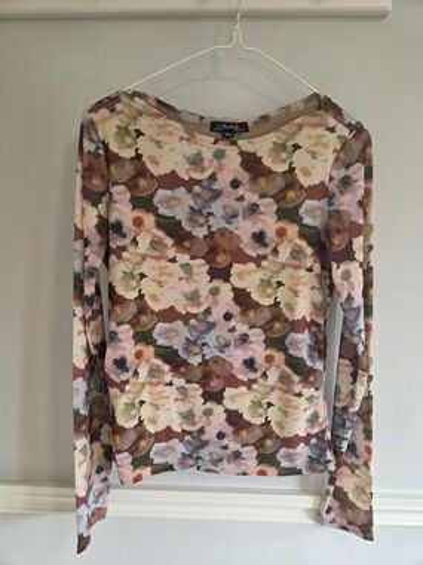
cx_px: 212
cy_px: 282
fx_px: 375
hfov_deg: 58.9
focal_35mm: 23
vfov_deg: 73.9
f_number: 1.8
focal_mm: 5.4
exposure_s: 1/120
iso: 160
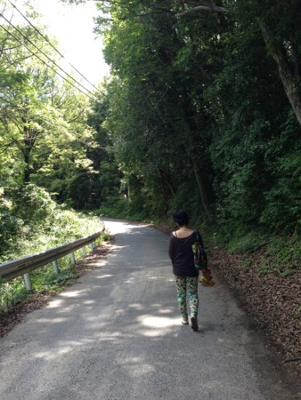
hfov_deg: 43.0
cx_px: 150
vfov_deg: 55.3
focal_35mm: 33
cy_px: 200
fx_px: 382
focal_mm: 4.13
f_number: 2.4
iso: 50
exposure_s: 1/135
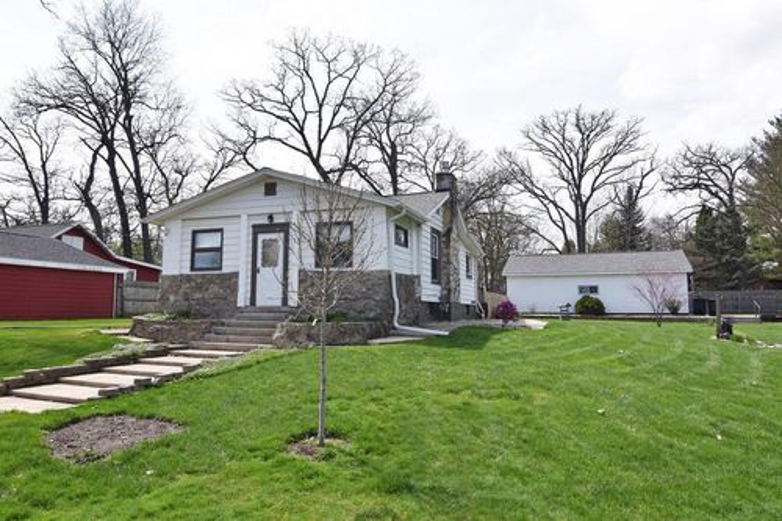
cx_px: 391
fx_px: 521
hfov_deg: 73.8
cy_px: 260
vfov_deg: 53.1
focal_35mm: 24
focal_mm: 16
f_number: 10
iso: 100
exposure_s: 1/200
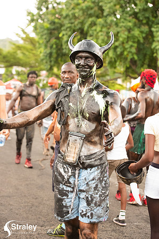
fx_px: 465
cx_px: 80
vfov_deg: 28.9
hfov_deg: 19.4
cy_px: 120
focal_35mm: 70
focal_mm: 70
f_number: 5
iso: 18000
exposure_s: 1/160
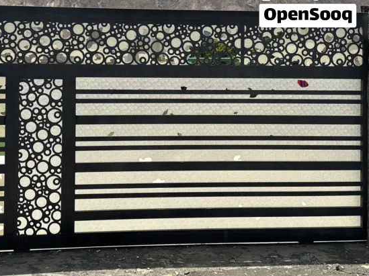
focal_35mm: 28
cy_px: 124
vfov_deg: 49.6
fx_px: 298
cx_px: 158
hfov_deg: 63.2
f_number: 1.78
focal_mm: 6.86
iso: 80
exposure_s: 1/7576
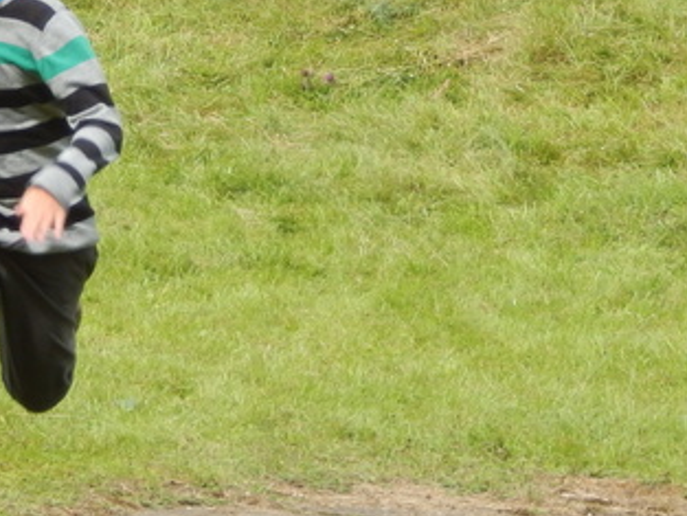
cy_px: 70
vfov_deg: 5.5
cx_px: 59
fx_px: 5321
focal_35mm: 268
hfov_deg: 7.4
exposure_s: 1/320
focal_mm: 18.9
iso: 125
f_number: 5.3
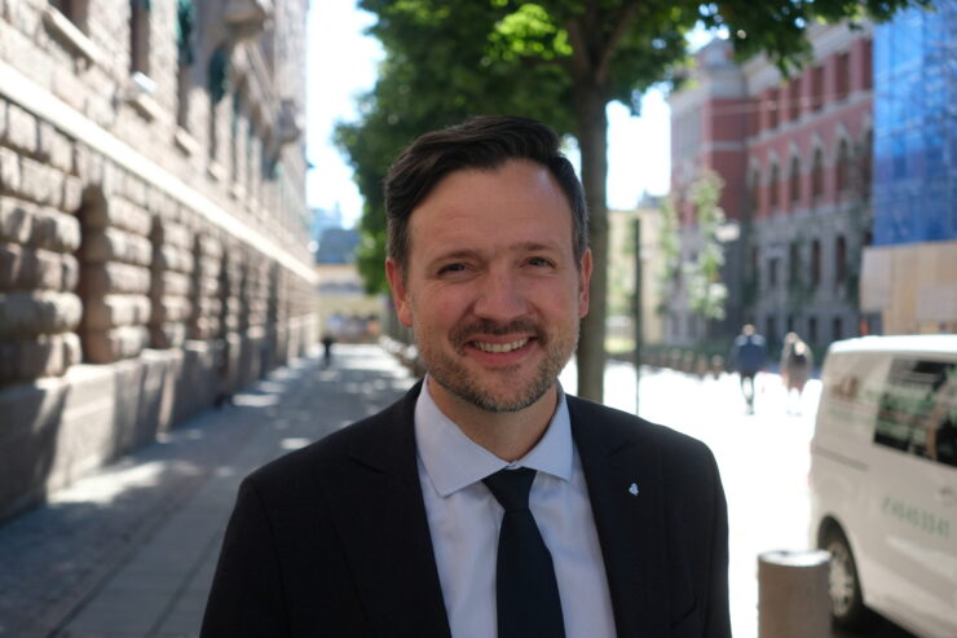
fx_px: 1090
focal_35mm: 41
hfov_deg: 47.4
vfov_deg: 32.6
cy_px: 319
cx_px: 478
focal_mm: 27
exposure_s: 1/500
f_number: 2.8
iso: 200
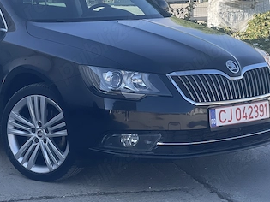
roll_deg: +1.6
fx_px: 772
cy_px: 47
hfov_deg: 19.6
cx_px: 52
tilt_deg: -5.4
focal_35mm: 99
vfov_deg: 14.9
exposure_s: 1/657
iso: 32
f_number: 2
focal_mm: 6
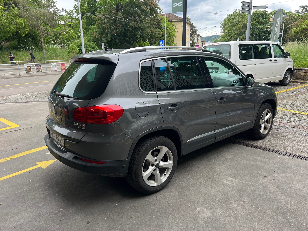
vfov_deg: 53.1
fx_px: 231
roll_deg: +0.8
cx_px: 154
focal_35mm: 26
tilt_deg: -16.0
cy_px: 116
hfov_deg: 67.3
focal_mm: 5.7
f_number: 1.5
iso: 50
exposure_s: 1/539
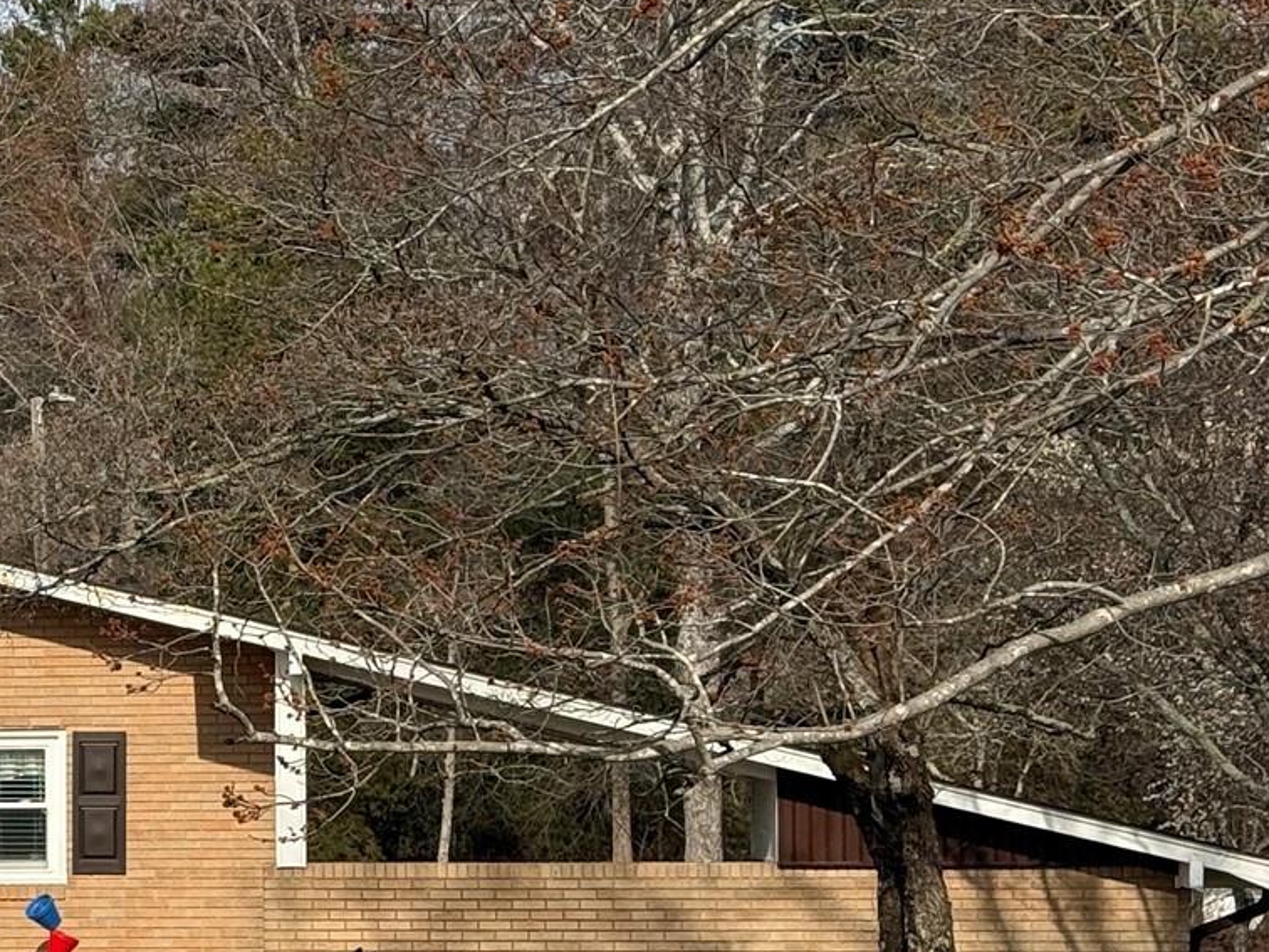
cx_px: -445
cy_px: 754
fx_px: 4766
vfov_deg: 11.4
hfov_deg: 14.4
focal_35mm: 130
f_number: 1.78
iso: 64
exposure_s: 1/4329
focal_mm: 6.76
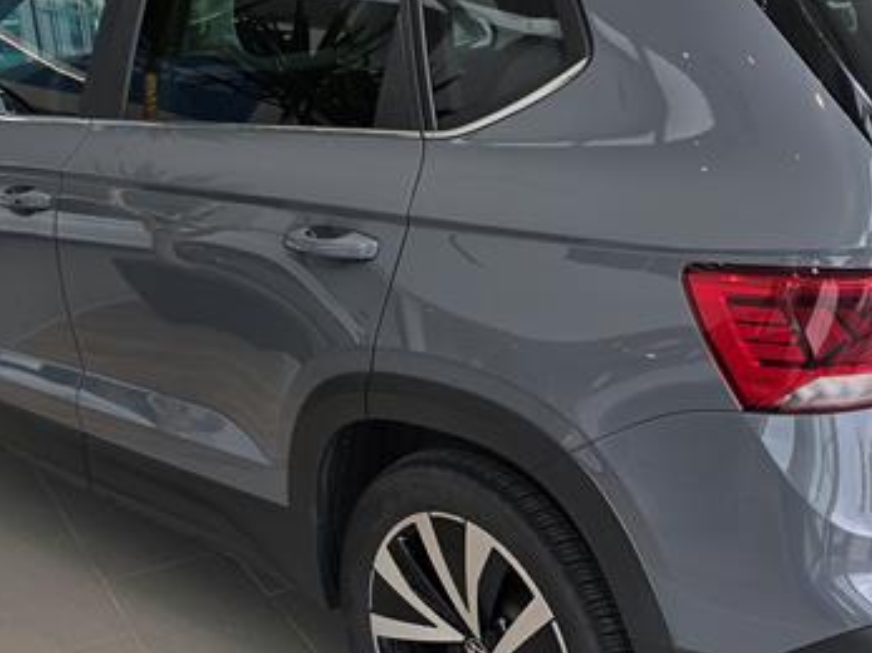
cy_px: 342
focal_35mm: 53
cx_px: 558
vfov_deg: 27.5
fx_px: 1335
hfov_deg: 35.9
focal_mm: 6.3
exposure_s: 1/359
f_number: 1.7
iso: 40
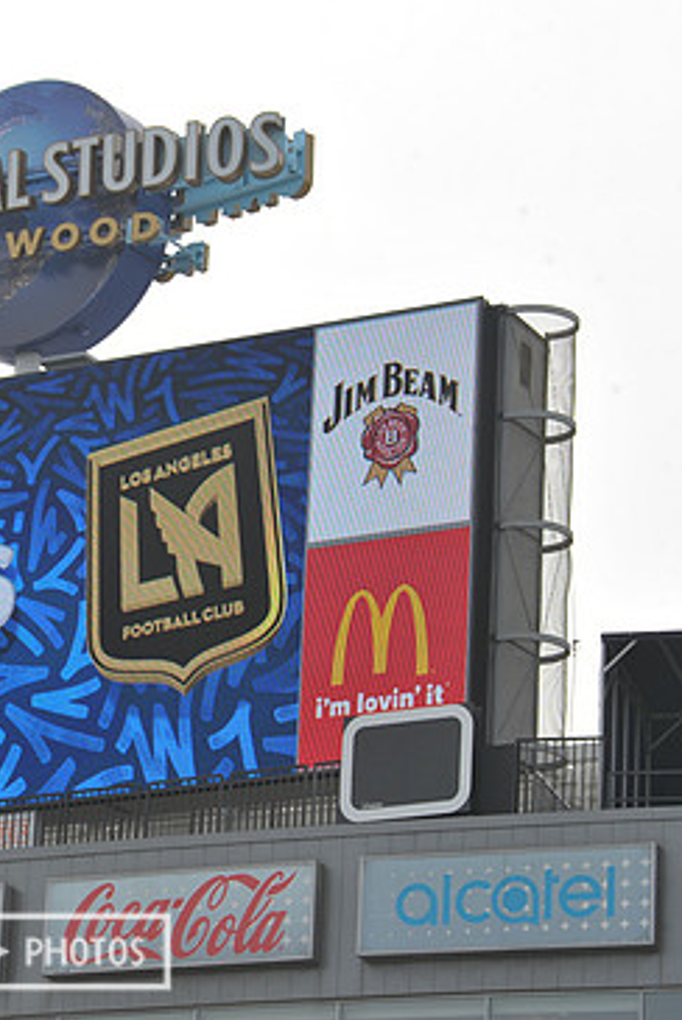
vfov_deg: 11.2
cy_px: 531
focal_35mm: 184
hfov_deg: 7.4
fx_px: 5218
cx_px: -28
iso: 200
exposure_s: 1/400
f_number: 10
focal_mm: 116
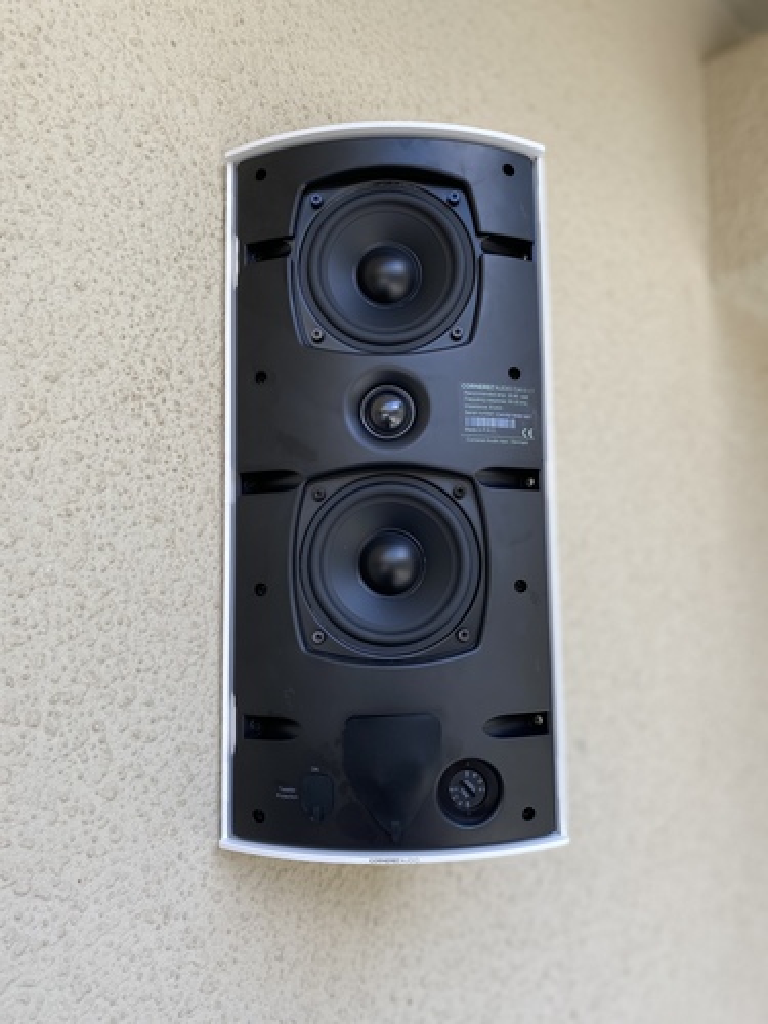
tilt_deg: +5.7
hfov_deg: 53.1
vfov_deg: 67.3
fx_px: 769
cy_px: 512
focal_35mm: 26
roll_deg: +0.4
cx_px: 384
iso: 32
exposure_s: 1/304
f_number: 1.8
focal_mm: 4.25
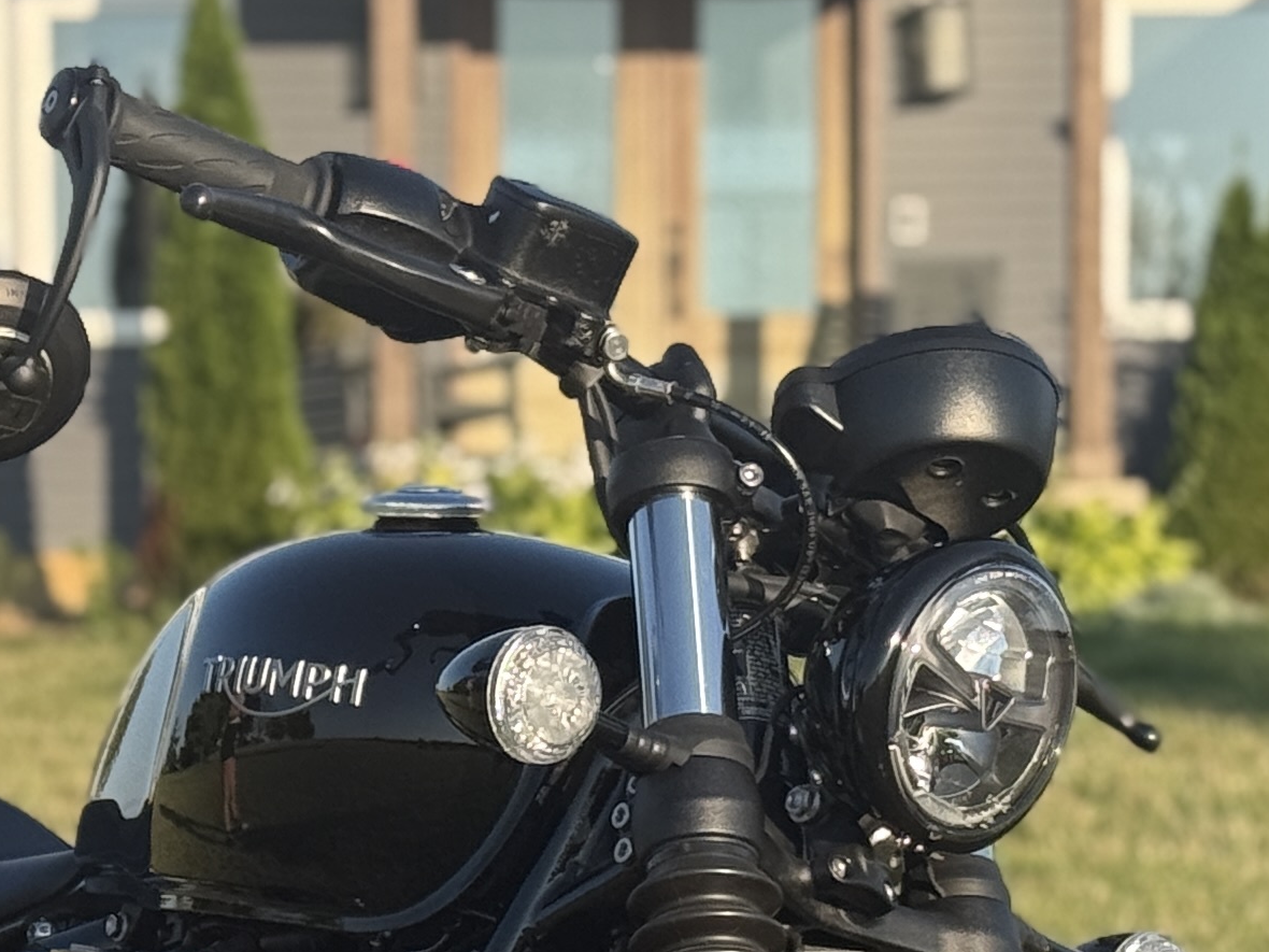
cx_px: 316
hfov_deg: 12.0
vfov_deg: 8.9
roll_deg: +0.6
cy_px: 1156
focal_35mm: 164
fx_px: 6012
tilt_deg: -3.8
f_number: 1.78
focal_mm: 6.76
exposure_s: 1/2088
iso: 64
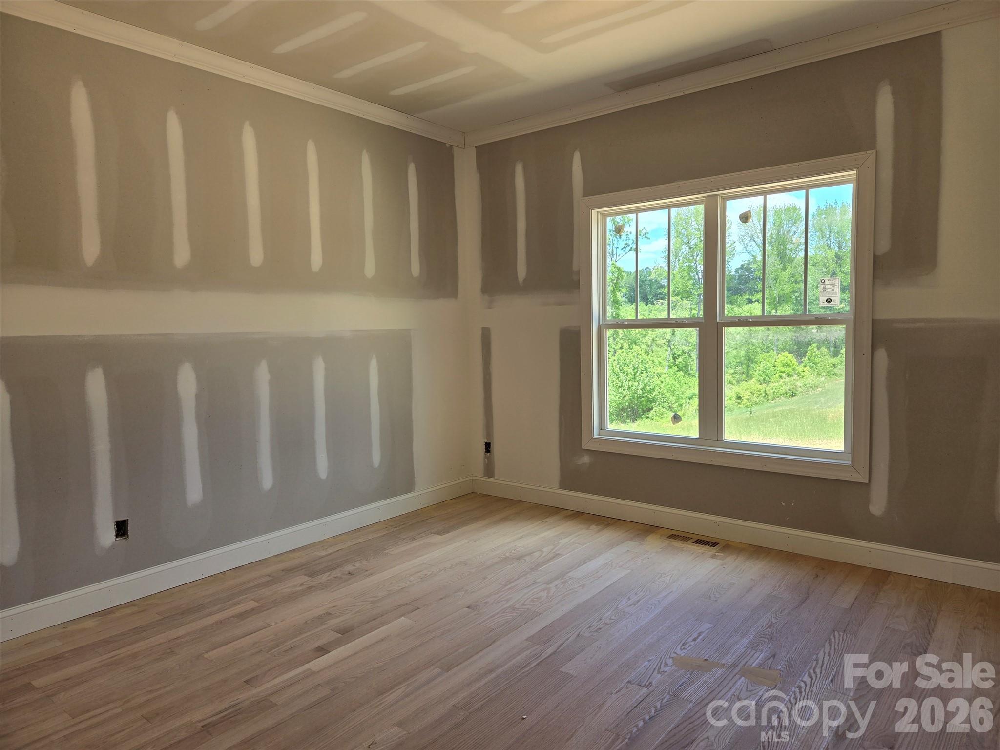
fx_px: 664
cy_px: 375
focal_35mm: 23
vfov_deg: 58.9
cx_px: 500
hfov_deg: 73.9
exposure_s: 1/230
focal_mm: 5.4
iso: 25
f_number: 1.8
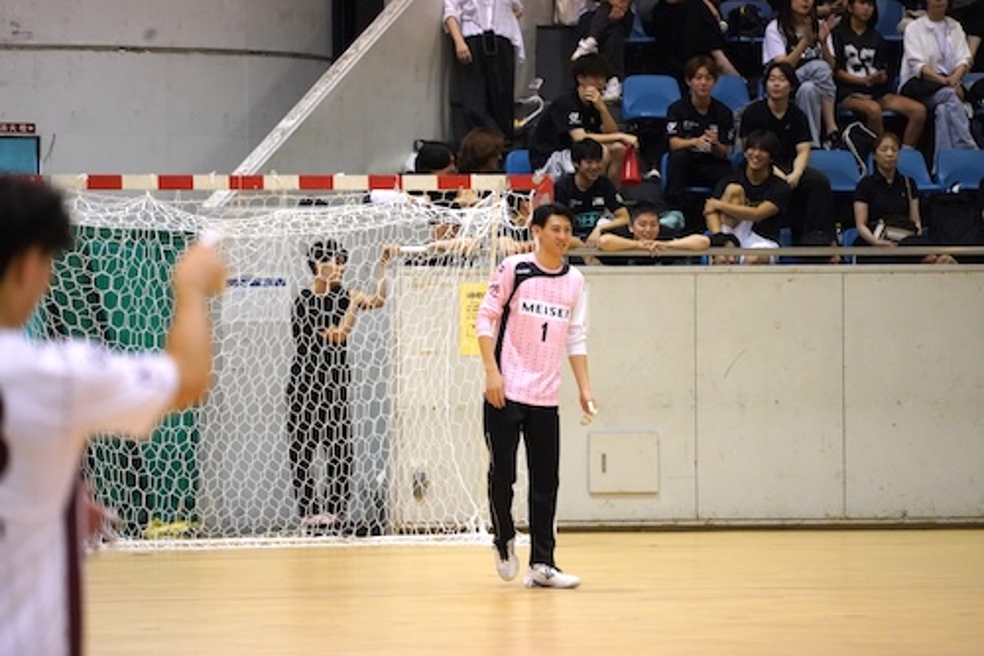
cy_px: 328
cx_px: 492
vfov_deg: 4.6
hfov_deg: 6.9
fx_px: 8197
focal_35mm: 300
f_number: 5.6
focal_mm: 300
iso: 8000
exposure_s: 1/320
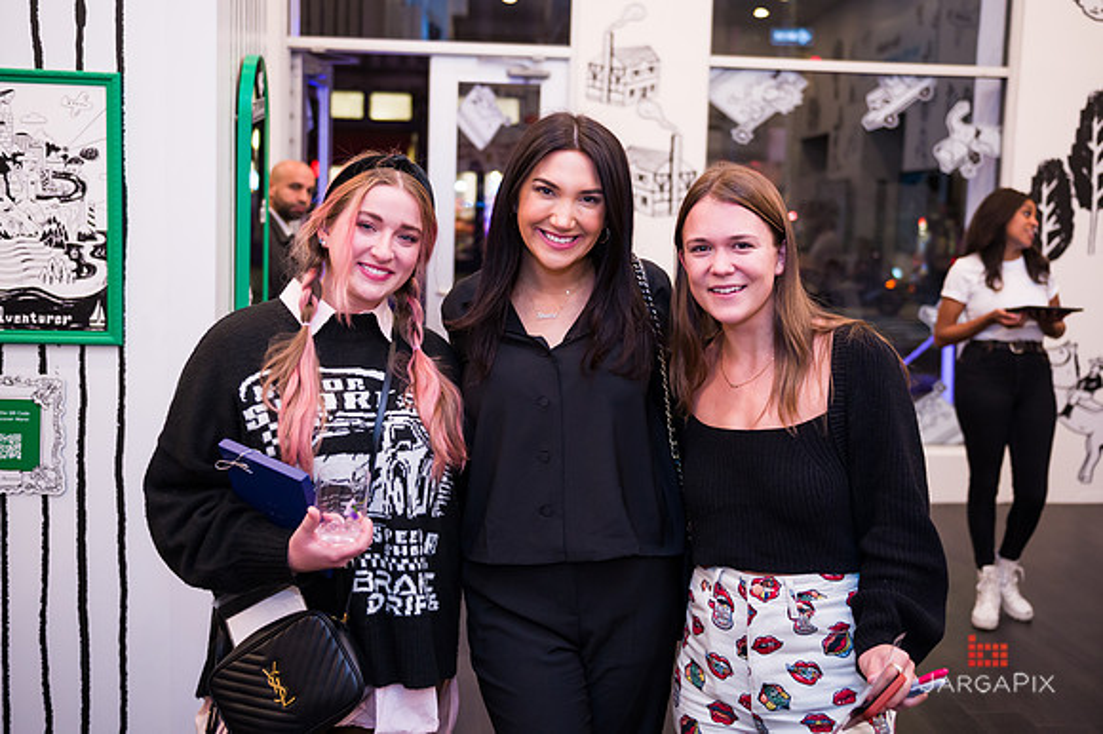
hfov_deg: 49.5
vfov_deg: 34.1
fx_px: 1196
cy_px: 324
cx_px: 552
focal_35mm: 39
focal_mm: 35
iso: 1600
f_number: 3.2
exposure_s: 1/200
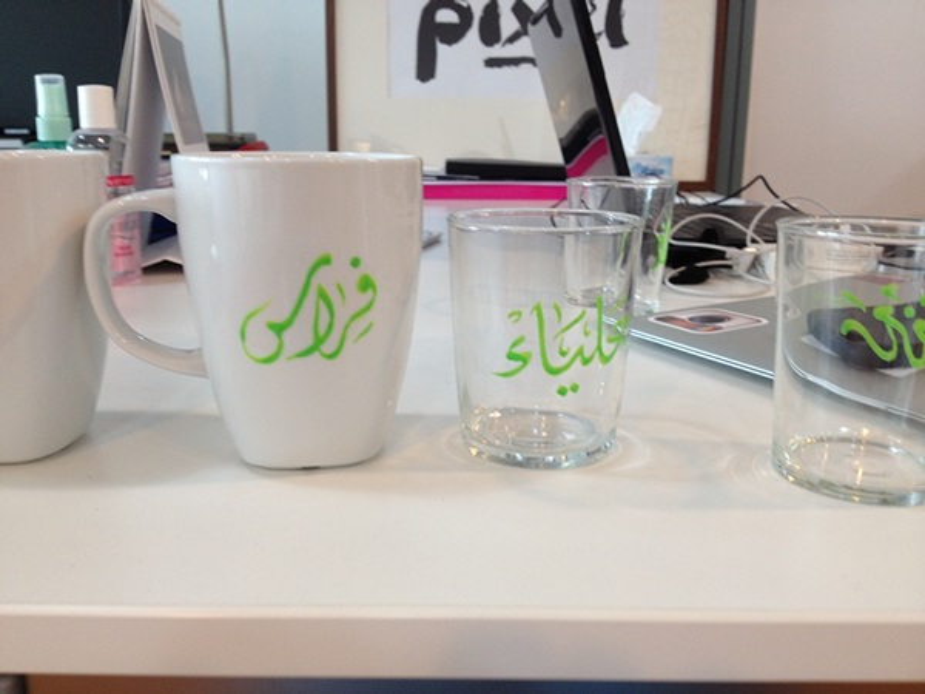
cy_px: 347
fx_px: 935
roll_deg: -1.3
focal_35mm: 35
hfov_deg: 52.6
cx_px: 462
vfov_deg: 40.7
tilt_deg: -15.7
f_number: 2.4
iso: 64
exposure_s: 1/20
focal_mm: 4.28
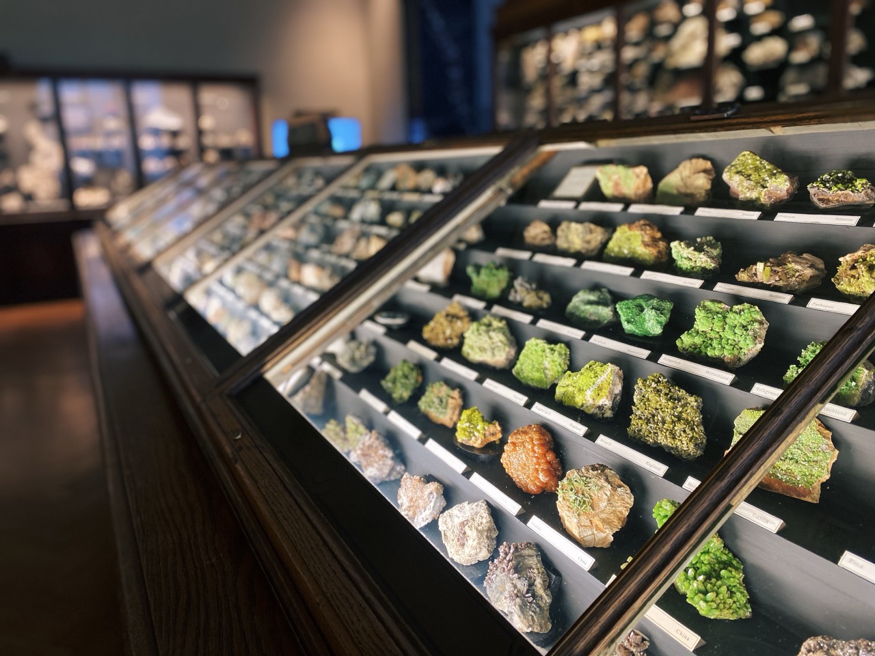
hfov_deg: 67.3
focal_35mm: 26
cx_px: 438
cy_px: 328
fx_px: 657
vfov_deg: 53.1
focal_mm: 4.25
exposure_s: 1/50
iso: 125
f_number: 1.8
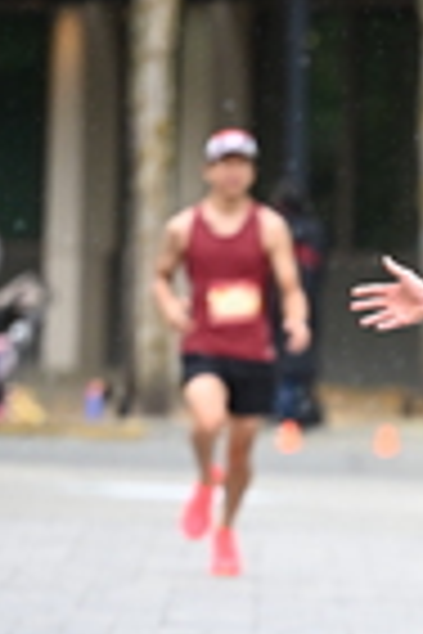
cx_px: 713
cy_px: 688
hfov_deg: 2.1
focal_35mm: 643
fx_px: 11332
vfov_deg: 3.2
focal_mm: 165
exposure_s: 1/1600
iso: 1250
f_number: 2.8
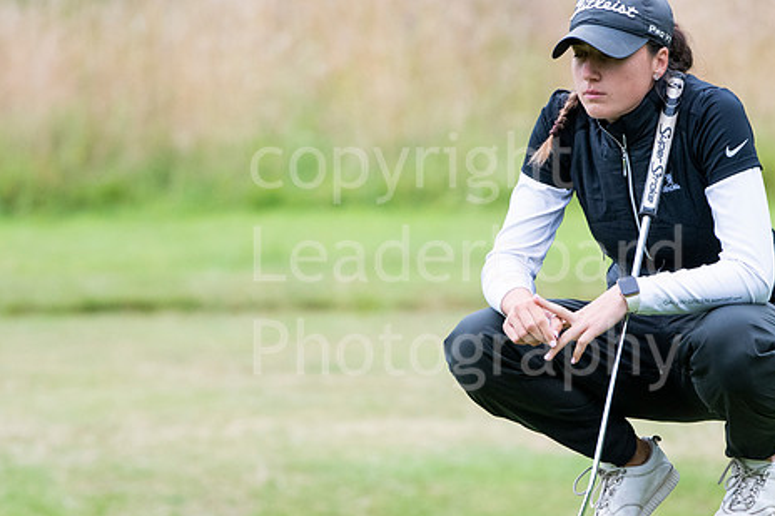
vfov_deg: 2.0
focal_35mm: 694
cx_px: 469
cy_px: 270
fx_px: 14934
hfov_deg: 3.0
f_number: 5.6
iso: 1600
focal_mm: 370
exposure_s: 1/1600
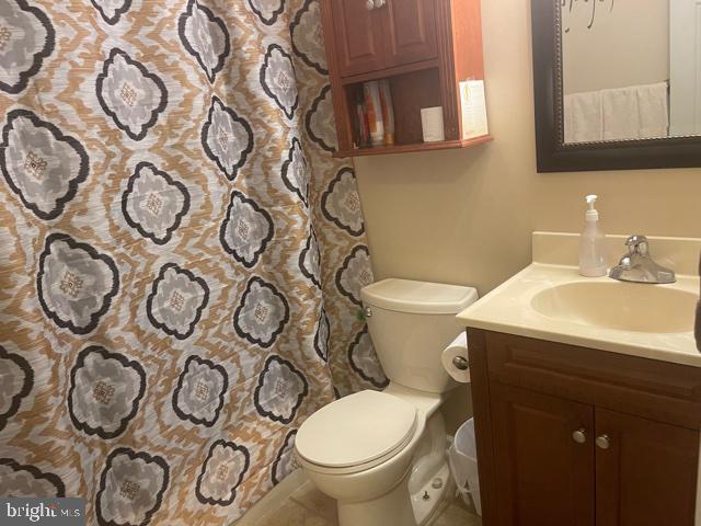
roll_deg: +7.6
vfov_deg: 53.1
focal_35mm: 26
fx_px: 527
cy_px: 263
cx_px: 350
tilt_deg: -16.5
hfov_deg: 67.3
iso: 320
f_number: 1.6
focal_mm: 5.1
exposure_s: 1/60
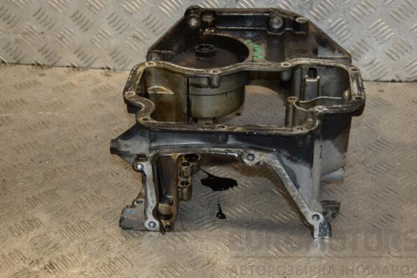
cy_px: 143
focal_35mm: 66
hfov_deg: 30.5
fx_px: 764
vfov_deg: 20.6
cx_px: 215
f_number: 5
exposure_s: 1/200
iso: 800
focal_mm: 42
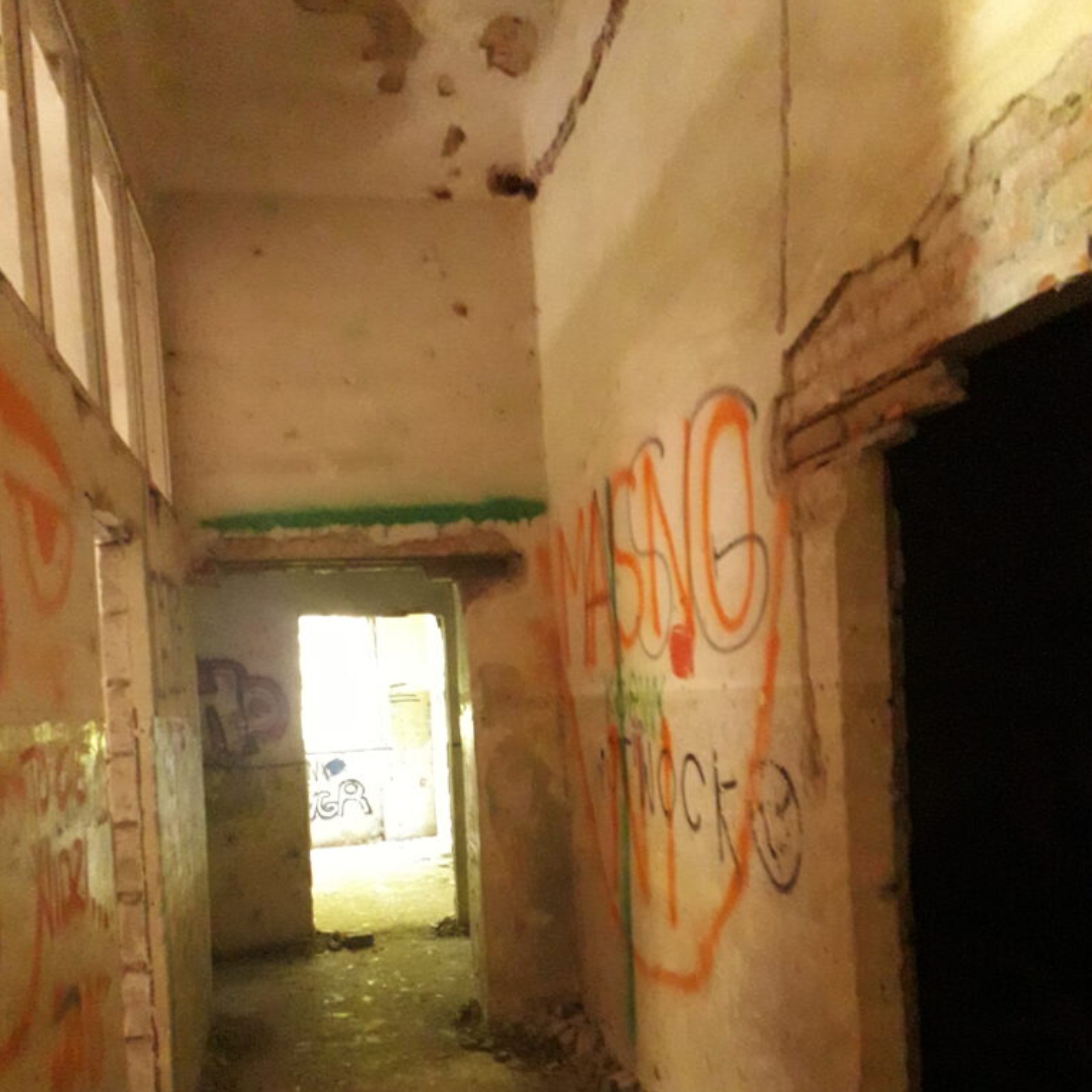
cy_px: 716
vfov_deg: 50.3
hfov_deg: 51.1
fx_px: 1142
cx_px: 547
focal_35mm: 32
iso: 800
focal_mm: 3.6
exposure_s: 1/20
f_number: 1.9
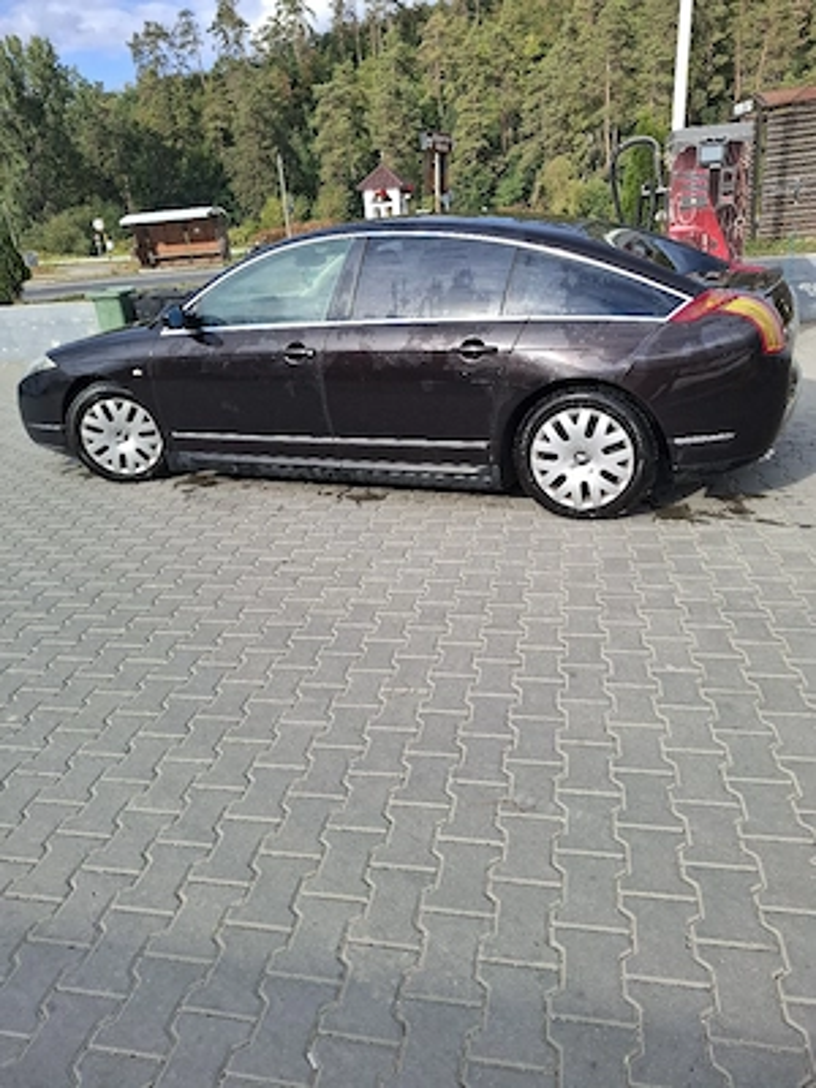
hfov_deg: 58.9
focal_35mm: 23
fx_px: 723
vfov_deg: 73.9
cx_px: 408
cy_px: 544
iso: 50
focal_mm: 5.54
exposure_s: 1/833
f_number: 1.8
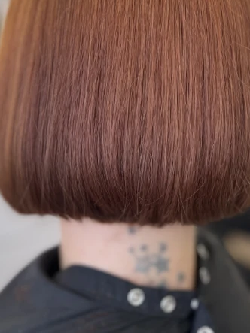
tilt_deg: -6.6
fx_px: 453
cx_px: 130
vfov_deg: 39.8
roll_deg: -3.4
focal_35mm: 47
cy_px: 101
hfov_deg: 30.9
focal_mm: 5.1
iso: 80
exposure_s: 1/50
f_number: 1.6
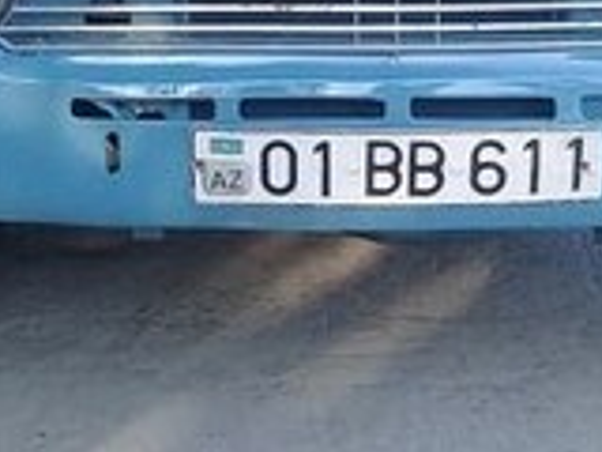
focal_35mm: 128
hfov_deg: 15.4
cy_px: -175
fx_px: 2226
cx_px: 263
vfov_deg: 11.2
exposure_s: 1/173
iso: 50
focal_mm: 3.3
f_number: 2.2
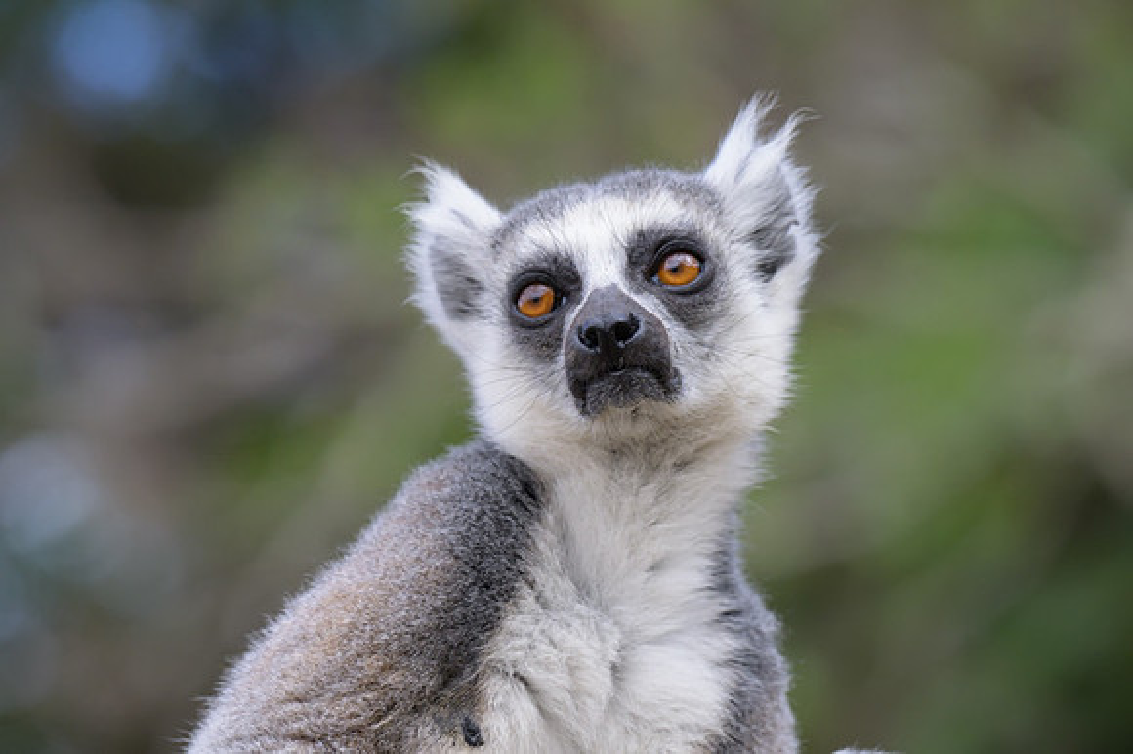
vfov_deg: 6.9
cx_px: 566
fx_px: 6291
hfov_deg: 10.3
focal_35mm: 200
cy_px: 377
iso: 1250
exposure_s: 1/1250
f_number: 7.1
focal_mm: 200
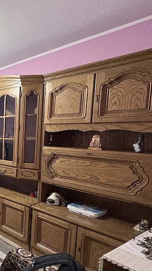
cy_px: 148
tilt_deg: -4.1
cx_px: -81
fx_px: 201
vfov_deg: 67.8
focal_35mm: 28
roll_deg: +0.1
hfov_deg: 27.3
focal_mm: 2.22
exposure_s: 1/50
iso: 400
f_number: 2.2
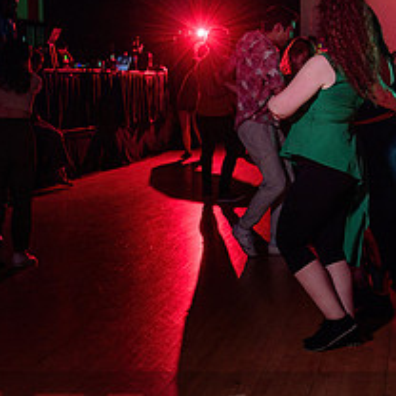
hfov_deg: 18.9
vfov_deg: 19.7
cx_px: 443
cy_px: 174
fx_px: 1139
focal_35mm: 88
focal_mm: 34
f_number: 2.8
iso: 800
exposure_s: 1/125
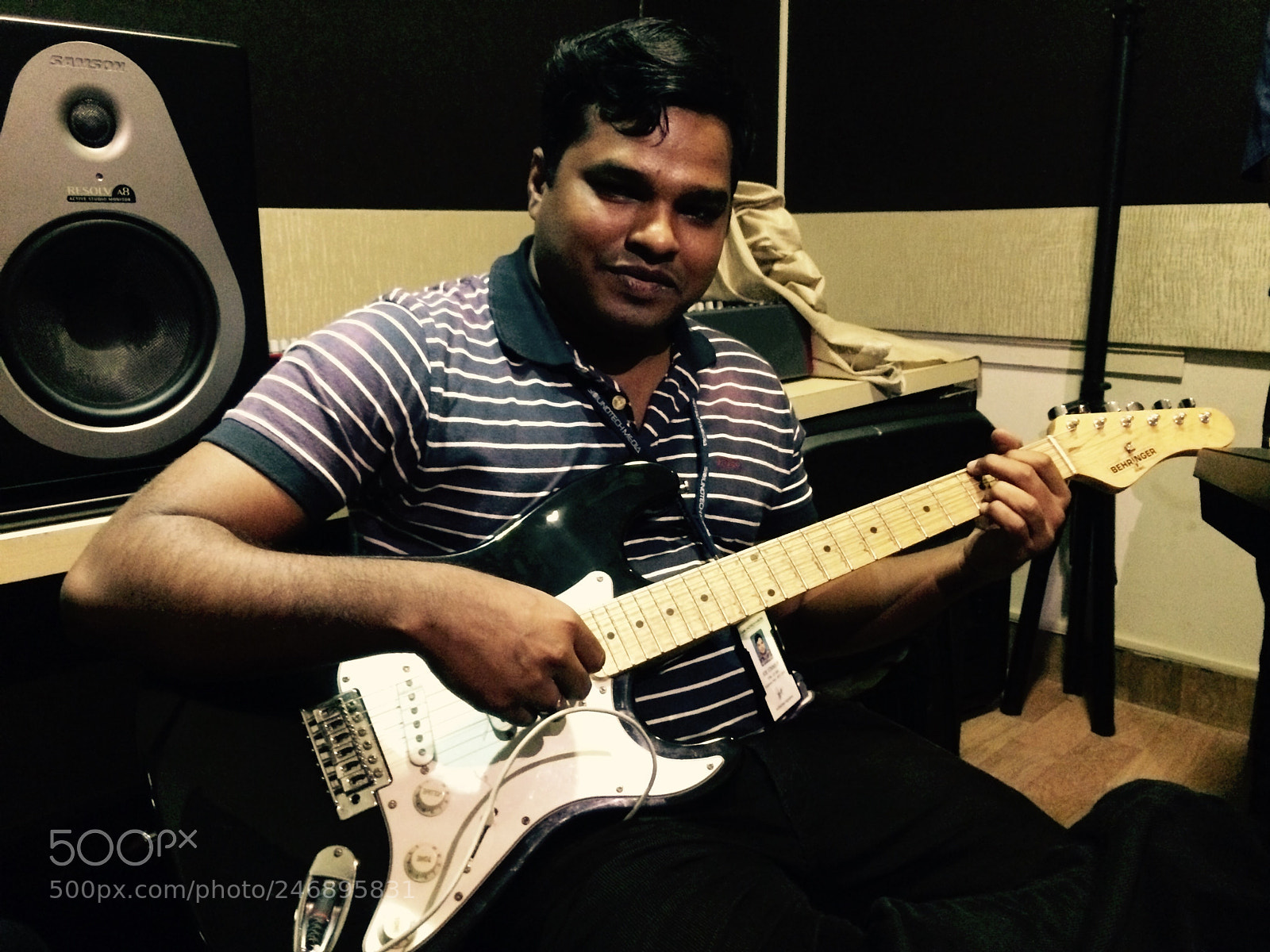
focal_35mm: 29
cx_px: 635
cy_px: 476
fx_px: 1064
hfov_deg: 61.7
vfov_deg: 48.2
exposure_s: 1/17
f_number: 2.2
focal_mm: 4.15
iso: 640
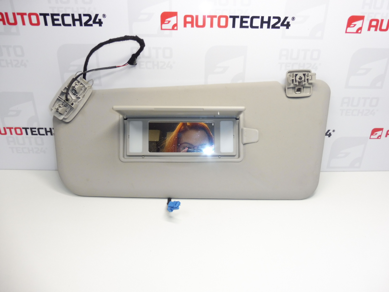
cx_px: 194
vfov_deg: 56.8
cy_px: 146
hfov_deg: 71.6
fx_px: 270
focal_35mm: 24
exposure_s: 1/60
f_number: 3.5
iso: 200
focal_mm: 4.3
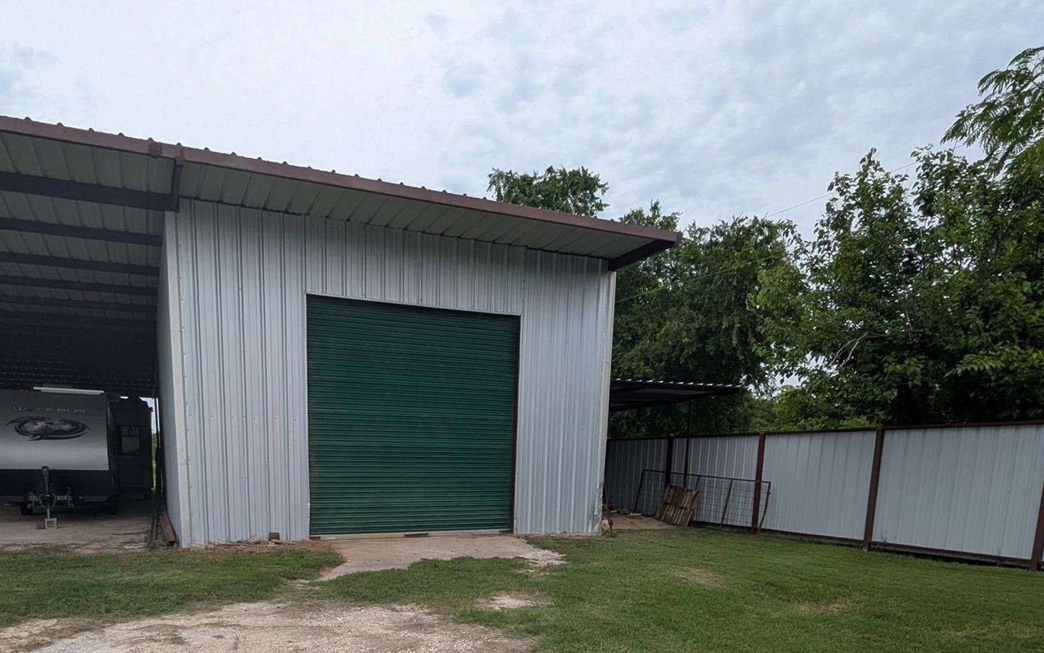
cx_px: 413
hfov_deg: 81.2
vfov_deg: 51.8
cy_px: 563
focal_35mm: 21
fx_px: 597
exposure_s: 1/1562
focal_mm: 1.95
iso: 48
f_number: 2.2
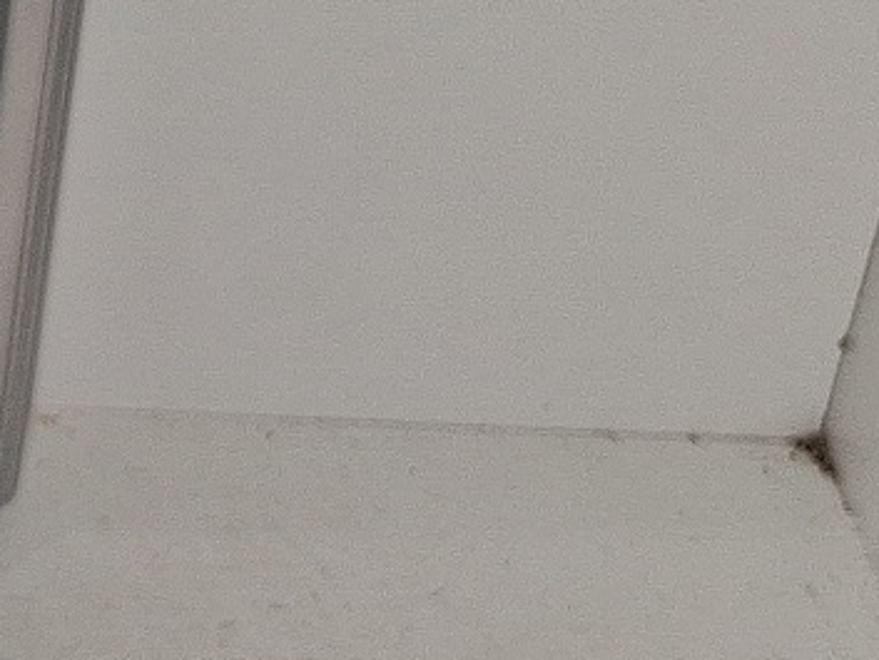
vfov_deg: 9.4
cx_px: -635
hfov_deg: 11.8
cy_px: -162
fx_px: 3963
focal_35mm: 156
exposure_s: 1/120
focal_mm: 4
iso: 25
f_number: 1.8
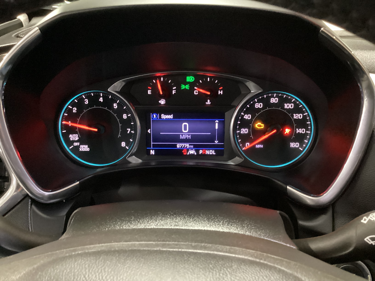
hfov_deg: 58.4
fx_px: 336
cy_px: 140
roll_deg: -0.2
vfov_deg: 45.4
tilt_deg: -23.3
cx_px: 188
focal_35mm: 31
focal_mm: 3.3
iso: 640
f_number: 2.4
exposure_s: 1/17
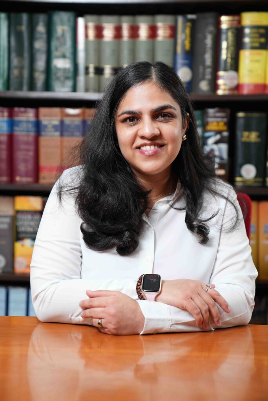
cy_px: 200
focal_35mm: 70
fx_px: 781
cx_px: 134
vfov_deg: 28.8
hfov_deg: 19.5
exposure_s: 1/160
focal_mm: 70
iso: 400
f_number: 3.2
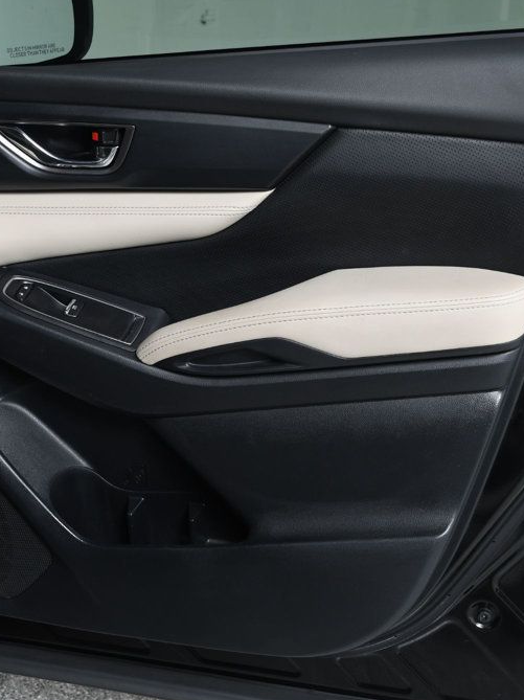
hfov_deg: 27.3
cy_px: 346
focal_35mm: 53
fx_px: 1071
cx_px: 176
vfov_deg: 36.2
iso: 100
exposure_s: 1/160
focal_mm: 24
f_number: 5.6
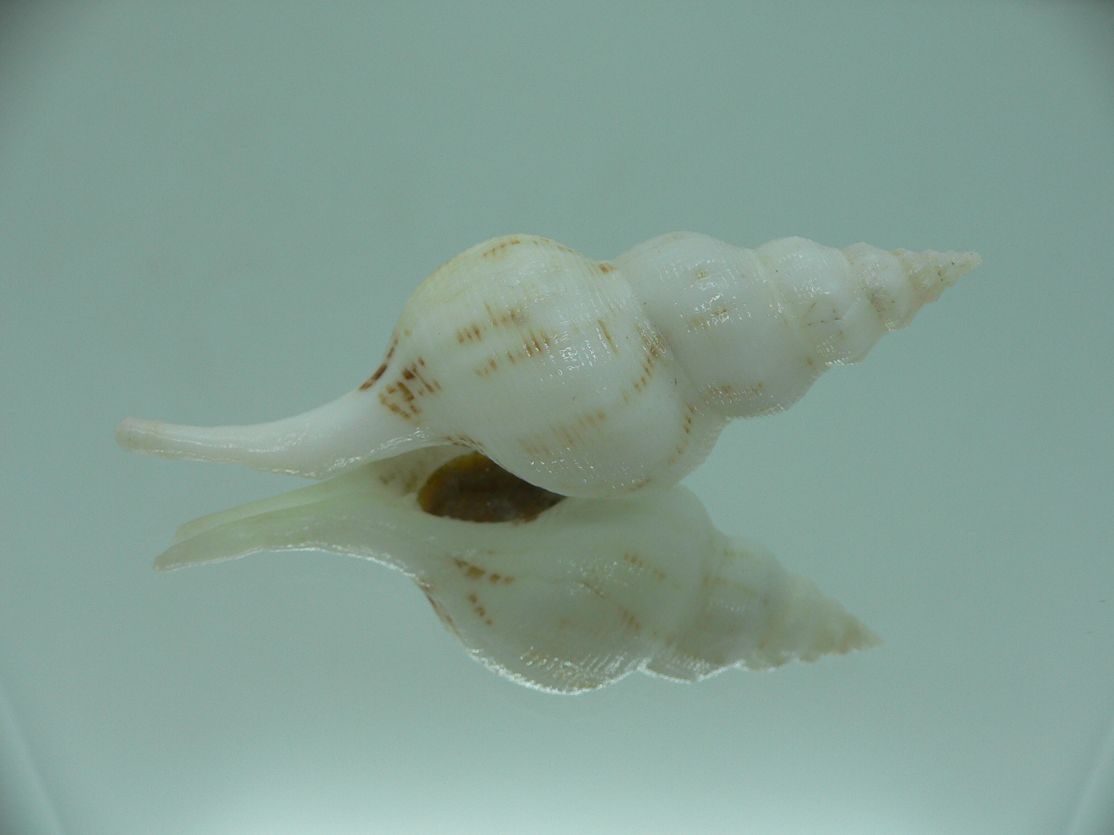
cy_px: 418
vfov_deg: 40.7
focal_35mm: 35
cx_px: 557
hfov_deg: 52.6
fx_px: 1126
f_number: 2.8
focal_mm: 4.6
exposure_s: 1/80
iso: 80
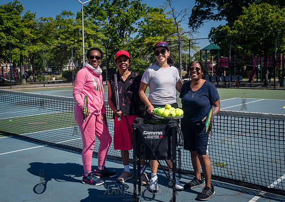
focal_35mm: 39
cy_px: 94
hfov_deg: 48.5
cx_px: 131
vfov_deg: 35.4
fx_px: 316
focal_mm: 35
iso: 200
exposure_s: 1/2000
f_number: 4.5
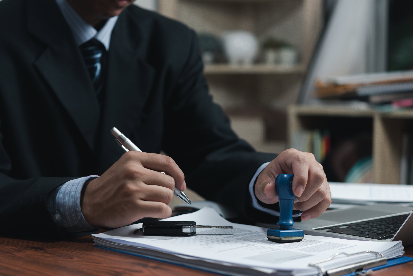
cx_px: 206
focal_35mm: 60
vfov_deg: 22.6
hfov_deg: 33.4
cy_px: 138
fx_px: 689
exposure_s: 1/60
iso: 200
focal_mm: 60
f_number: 3.2
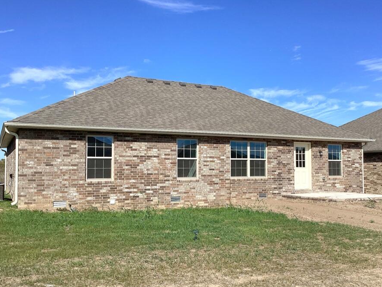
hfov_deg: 51.3
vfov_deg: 39.6
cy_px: 152
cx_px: 207
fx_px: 397
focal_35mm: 36
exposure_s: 1/1538
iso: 25
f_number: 2.4
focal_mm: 3.3
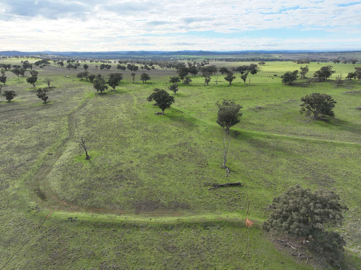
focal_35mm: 24
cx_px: 180
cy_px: 135
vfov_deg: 56.8
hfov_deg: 71.6
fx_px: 250
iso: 400
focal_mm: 12.29
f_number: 2.8
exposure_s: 1/3200
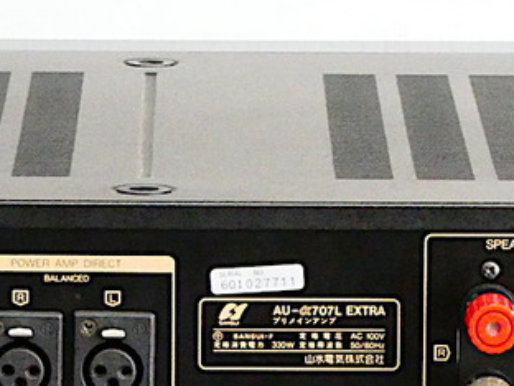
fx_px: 6177
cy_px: 379
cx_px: 142
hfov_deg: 4.8
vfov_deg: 3.6
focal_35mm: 416
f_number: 5.6
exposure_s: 1/40
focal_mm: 24.2
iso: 1600
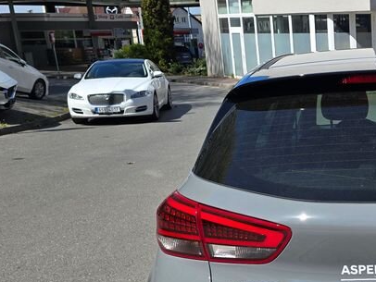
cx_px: 395
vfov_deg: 24.9
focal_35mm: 58
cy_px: 221
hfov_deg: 30.3
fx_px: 630
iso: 12
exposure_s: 1/763
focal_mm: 6.3
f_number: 1.7
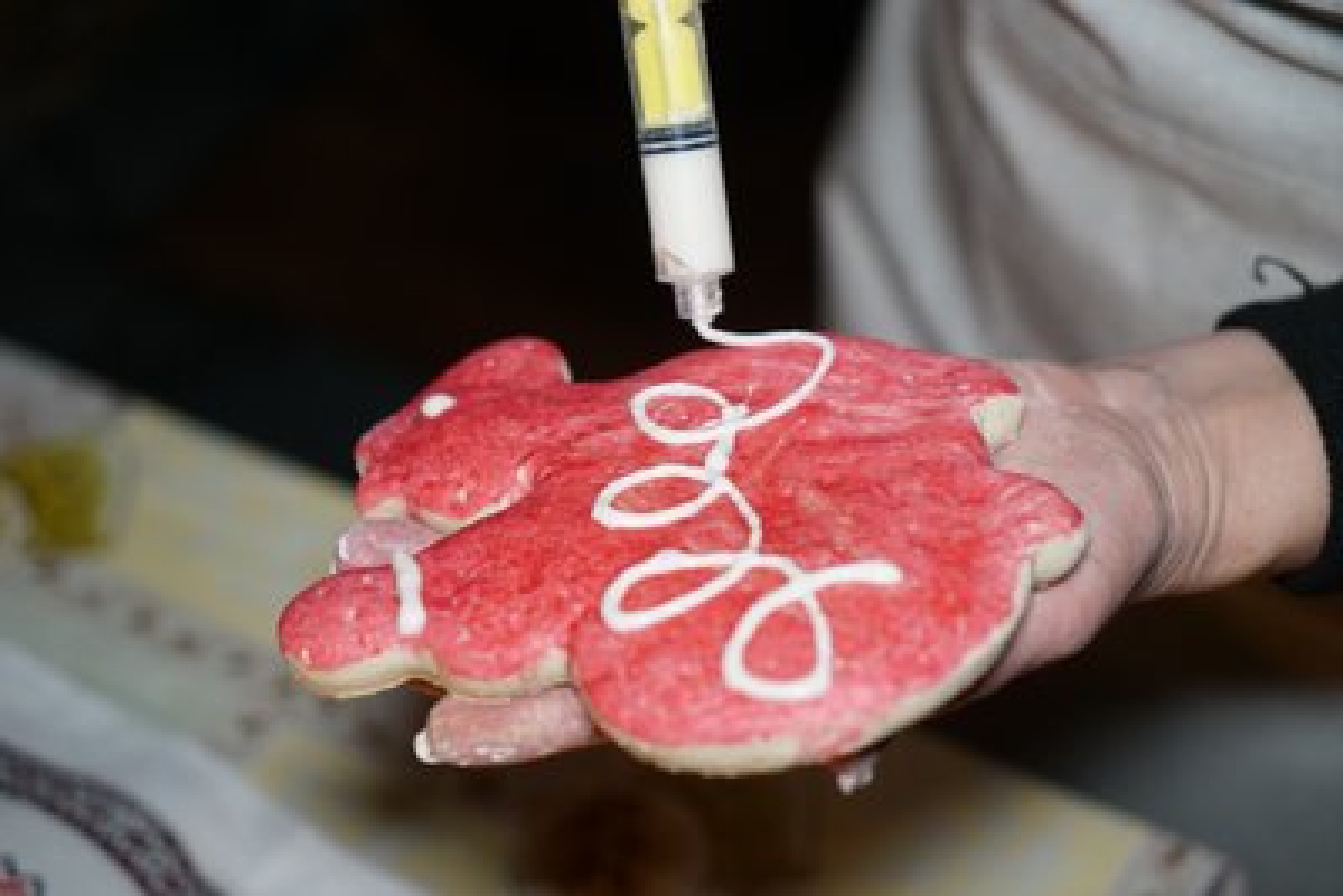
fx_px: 2500
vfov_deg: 20.3
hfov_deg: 30.1
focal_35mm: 67
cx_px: 672
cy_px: 448
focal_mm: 67
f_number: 4
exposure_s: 1/160
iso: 3200
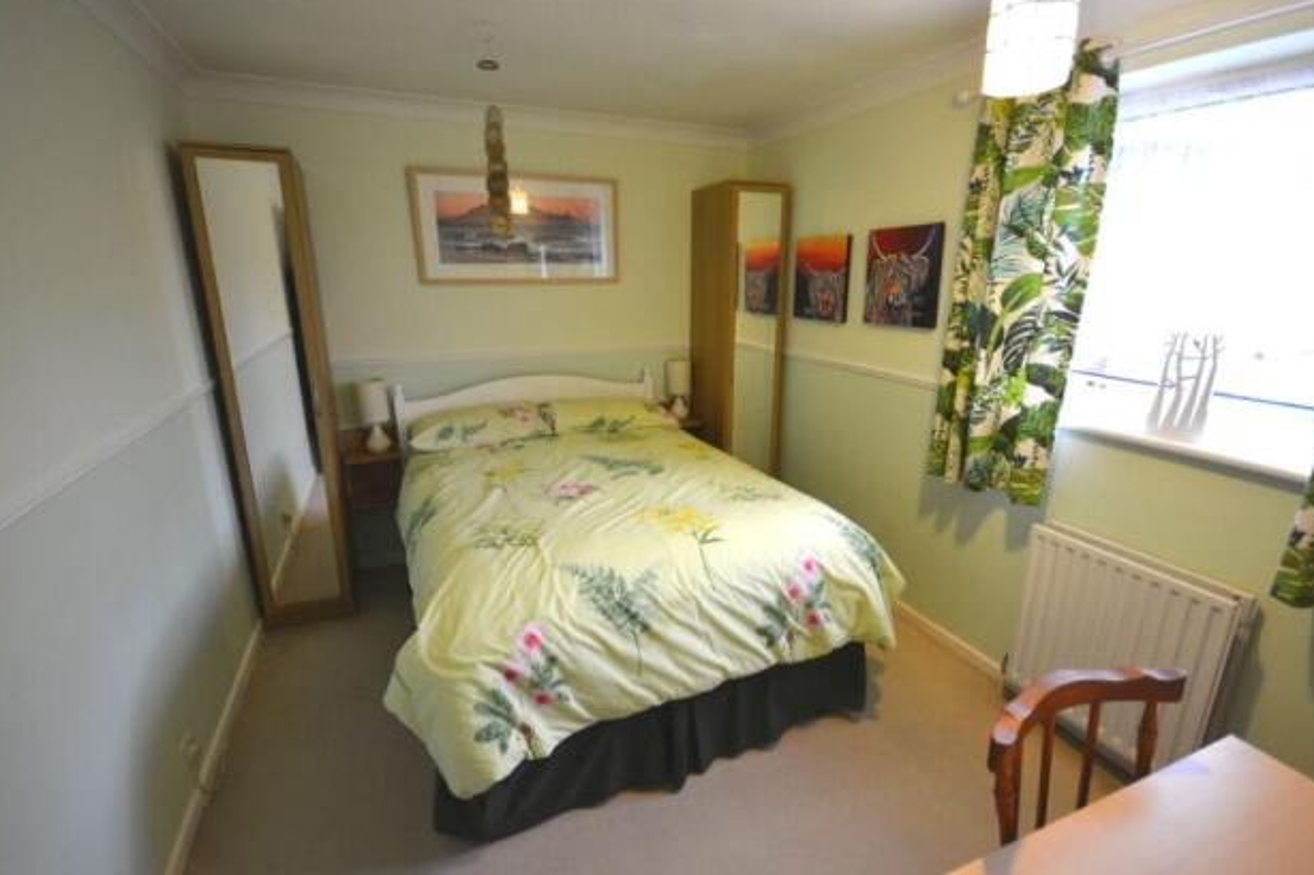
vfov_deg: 73.7
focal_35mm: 16
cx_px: 677
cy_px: 452
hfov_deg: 96.7
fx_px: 584
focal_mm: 10
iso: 640
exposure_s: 1/60
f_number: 4
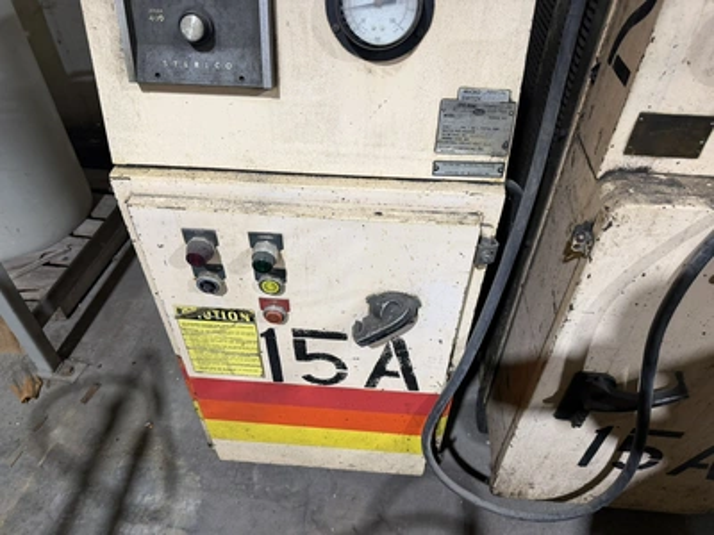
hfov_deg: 71.6
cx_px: 357
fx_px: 495
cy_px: 268
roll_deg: -0.2
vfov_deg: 56.8
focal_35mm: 24
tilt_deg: -43.9
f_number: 1.78
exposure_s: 1/60
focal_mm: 6.76
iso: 200
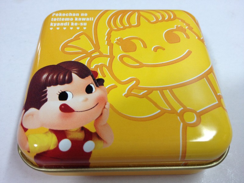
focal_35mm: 35
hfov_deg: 52.6
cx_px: 122
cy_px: 92
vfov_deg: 40.7
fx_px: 247
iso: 64
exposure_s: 1/25
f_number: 2.4
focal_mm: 4.28
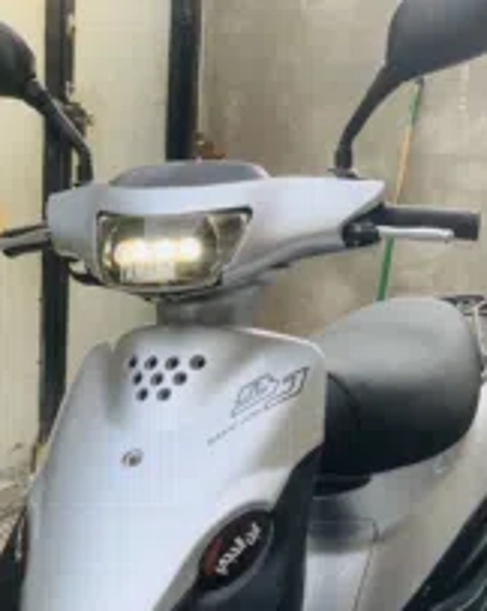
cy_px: 527
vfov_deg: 18.9
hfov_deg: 15.4
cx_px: 247
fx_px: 1804
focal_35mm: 100
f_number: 2.4
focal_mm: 6
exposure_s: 1/122
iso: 40
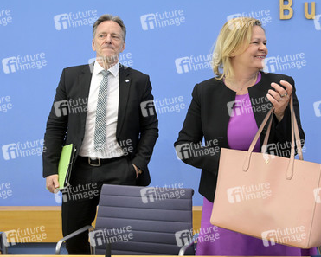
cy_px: 128
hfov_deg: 44.7
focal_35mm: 41
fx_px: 390
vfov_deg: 36.5
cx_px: 174
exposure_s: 1/500
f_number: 5.6
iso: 4000
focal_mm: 36
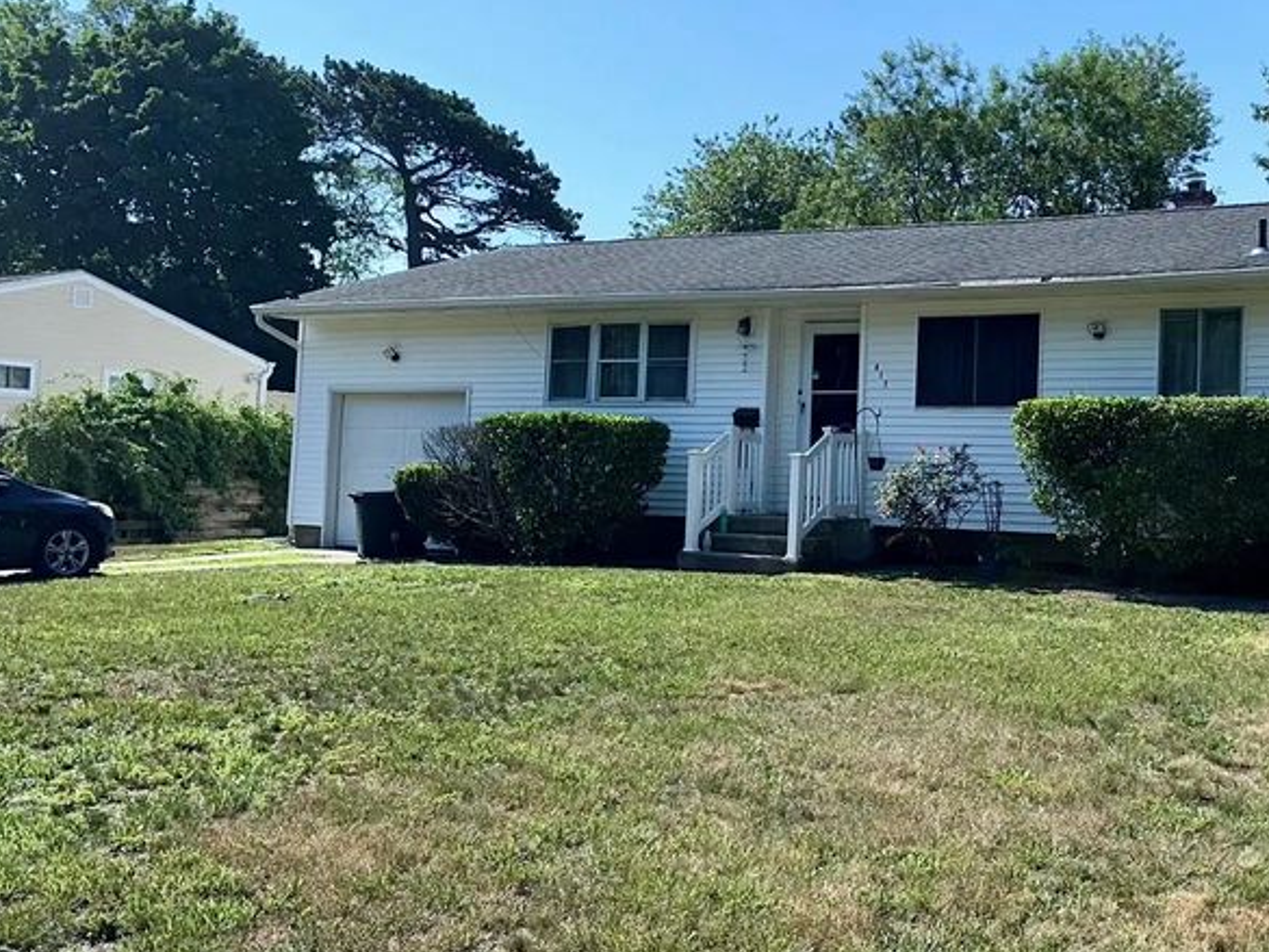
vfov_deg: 34.3
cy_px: 412
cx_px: 926
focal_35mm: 42
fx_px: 1540
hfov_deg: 43.6
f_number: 1.78
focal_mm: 6.86
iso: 50
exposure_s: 1/7042
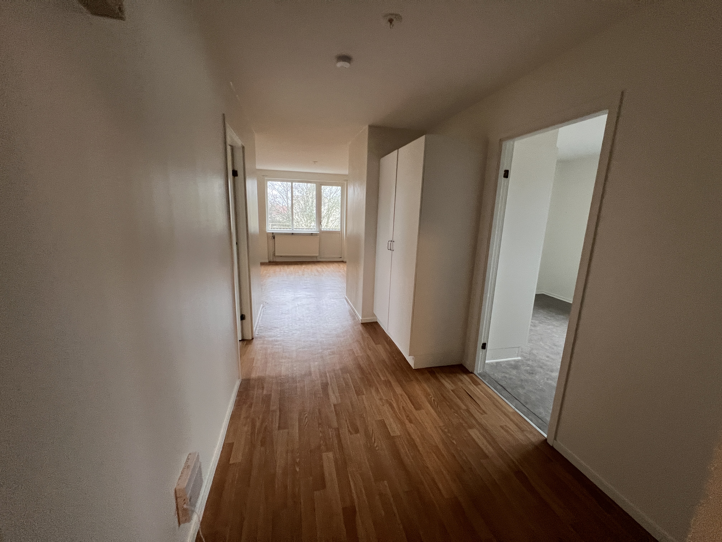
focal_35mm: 13
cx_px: 361
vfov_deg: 89.9
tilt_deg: -12.4
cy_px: 271
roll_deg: -1.8
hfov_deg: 106.2
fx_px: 271
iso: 250
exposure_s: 1/50
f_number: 1.8
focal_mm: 1.57
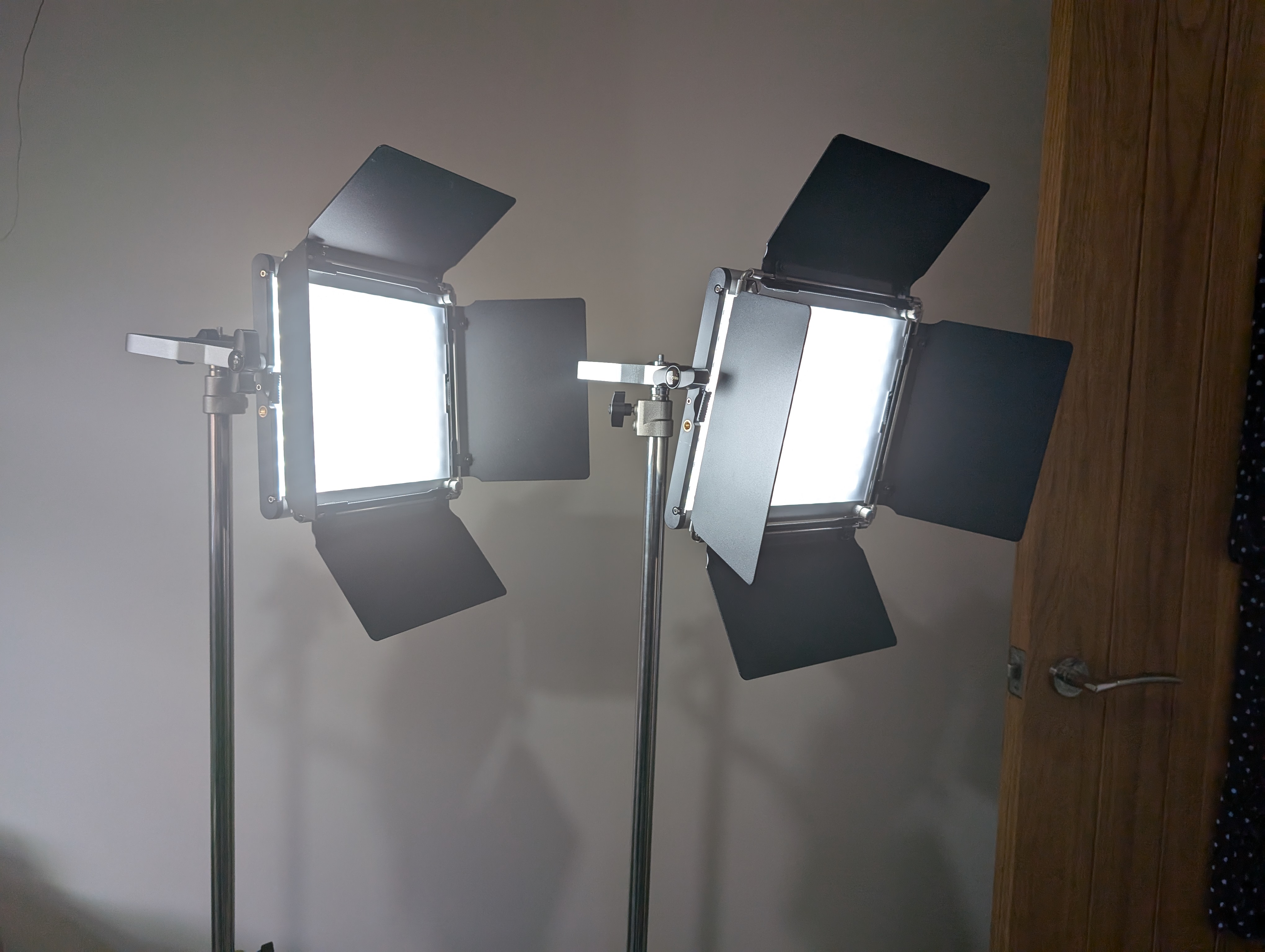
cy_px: 476
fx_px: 878
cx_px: 632
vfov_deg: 56.9
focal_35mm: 24
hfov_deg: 71.5
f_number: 1.68
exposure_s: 1/57.6
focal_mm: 6.9
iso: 43
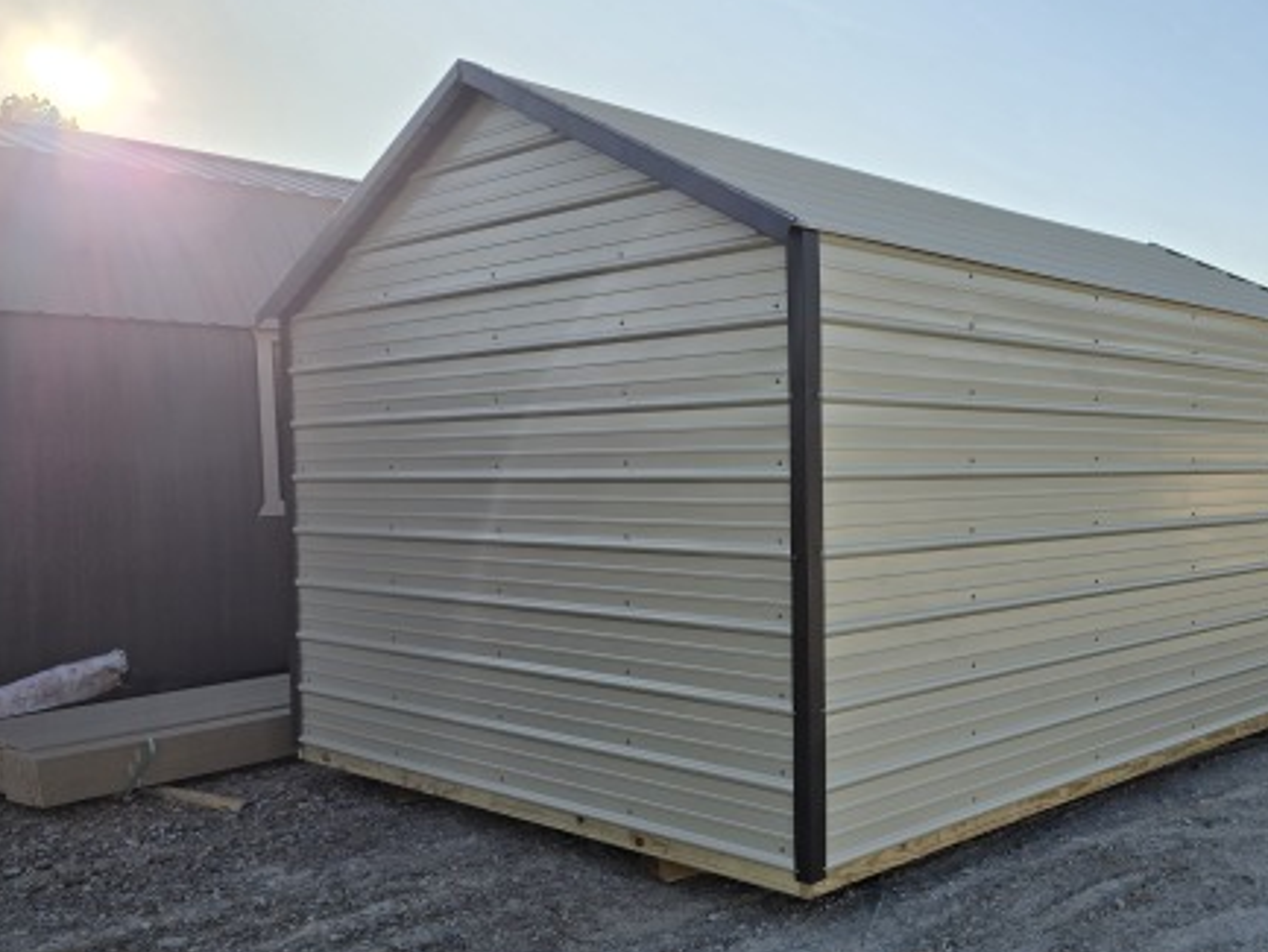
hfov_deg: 53.0
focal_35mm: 34
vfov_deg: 41.8
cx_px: 835
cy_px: 527
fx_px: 1246
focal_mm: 6.5
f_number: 1.4
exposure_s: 1/7939
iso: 40
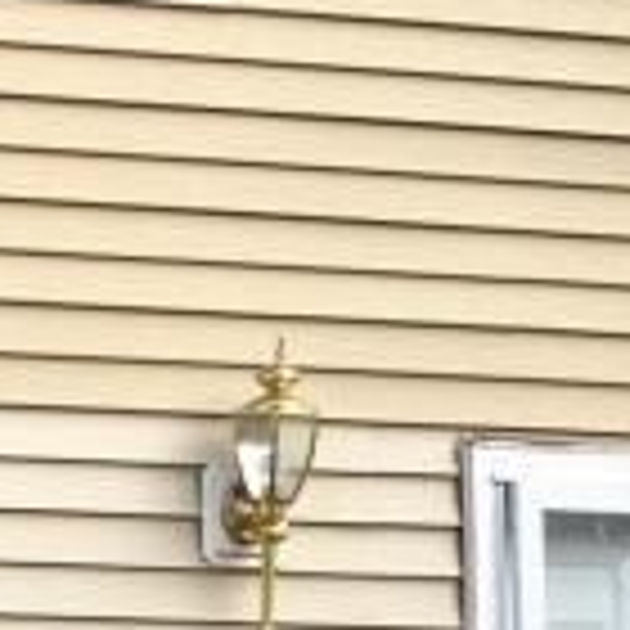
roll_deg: -0.8
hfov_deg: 11.3
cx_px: -623
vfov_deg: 12.1
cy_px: 848
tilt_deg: +4.2
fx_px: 2883
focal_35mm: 140
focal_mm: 4.15
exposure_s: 1/120
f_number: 2.2
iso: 50
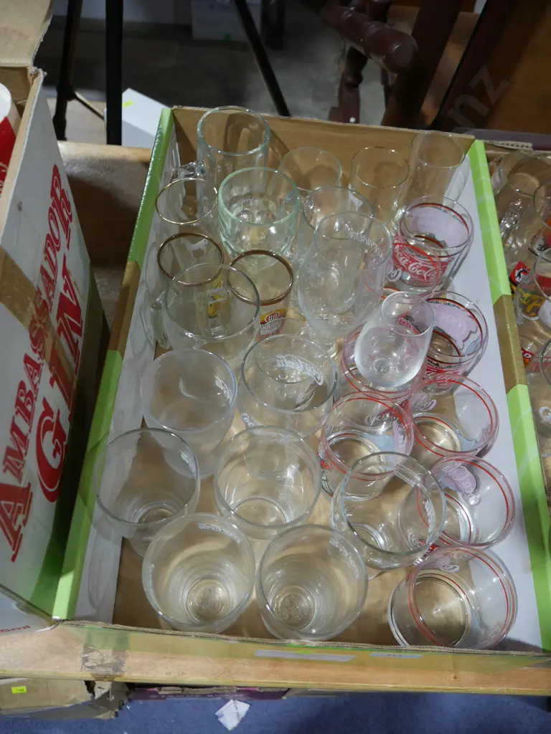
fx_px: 594
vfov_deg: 63.4
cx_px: 276
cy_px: 367
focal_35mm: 28
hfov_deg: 49.7
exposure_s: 1/60
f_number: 3.5
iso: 250
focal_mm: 14
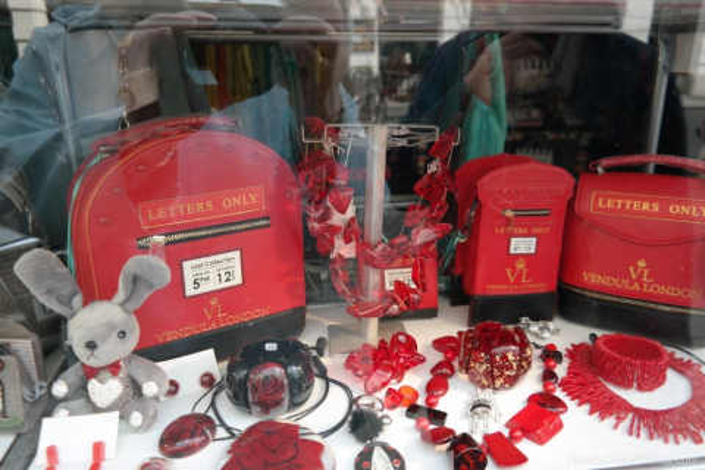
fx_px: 529
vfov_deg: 47.9
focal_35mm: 27
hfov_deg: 67.4
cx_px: 352
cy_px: 235
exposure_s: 1/80
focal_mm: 18
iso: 200
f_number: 3.5
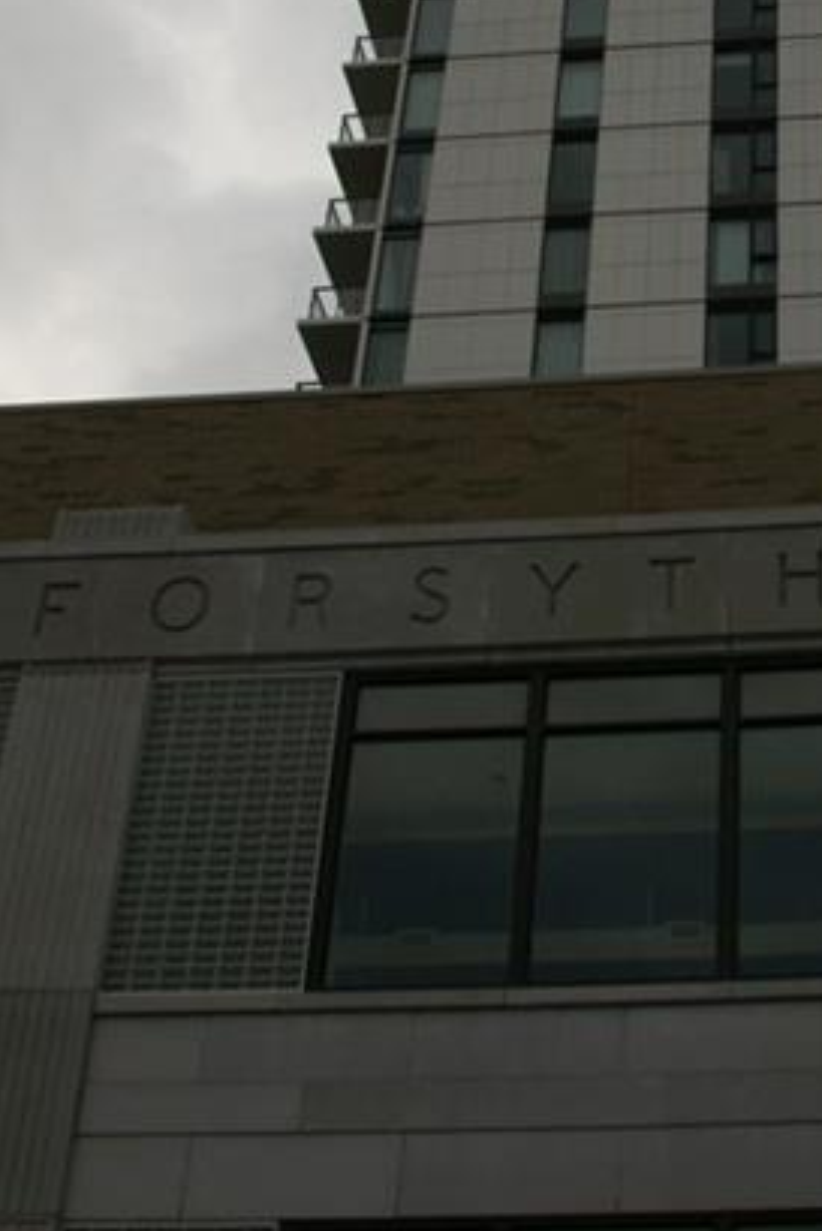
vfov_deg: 32.8
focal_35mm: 60
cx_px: 816
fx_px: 2053
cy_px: 331
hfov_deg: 21.8
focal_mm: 16
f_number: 9
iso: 200
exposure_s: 1/200
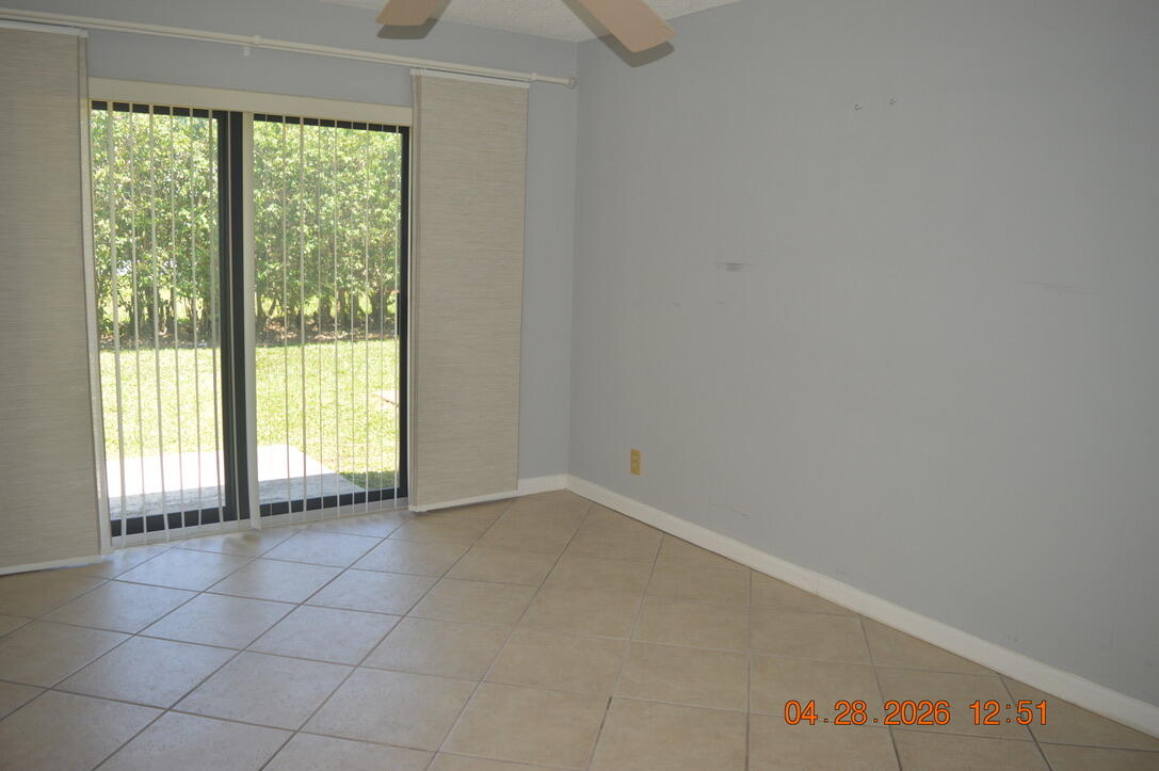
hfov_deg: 67.4
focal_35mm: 27
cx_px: 580
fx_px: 869
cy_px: 386
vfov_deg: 47.9
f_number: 4
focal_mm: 18
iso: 250
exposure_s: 1/125
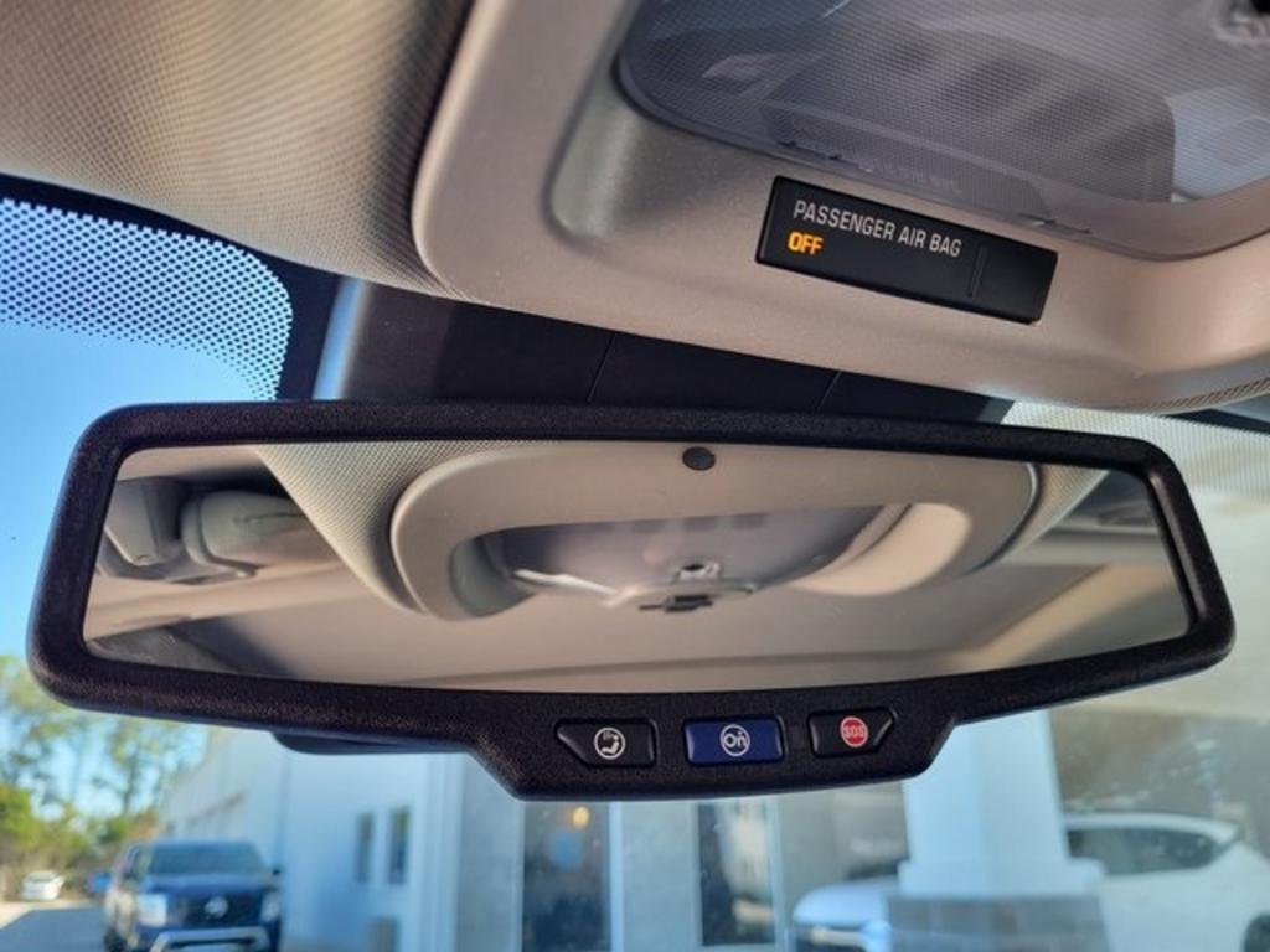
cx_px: 635
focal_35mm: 26
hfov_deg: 67.3
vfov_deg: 53.1
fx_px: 954
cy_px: 476
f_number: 1.8
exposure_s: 1/120
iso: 50
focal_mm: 5.4
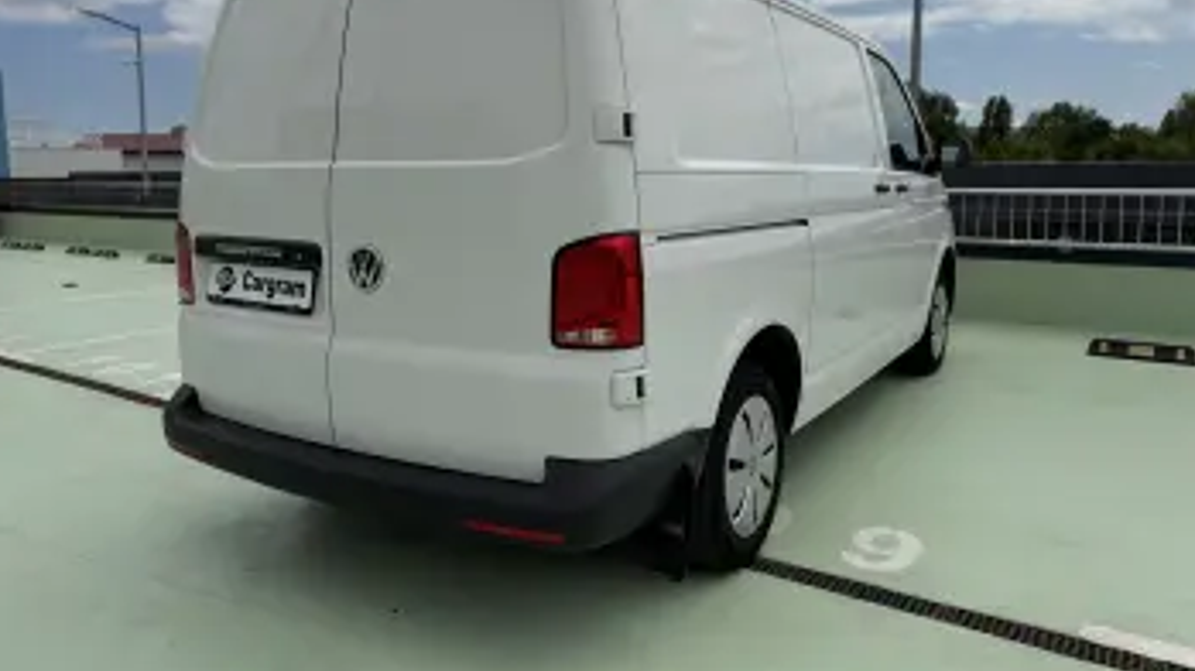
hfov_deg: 69.9
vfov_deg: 42.7
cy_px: 274
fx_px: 855
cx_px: 586
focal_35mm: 27
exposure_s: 1/11905
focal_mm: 6.76
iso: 80
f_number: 1.78
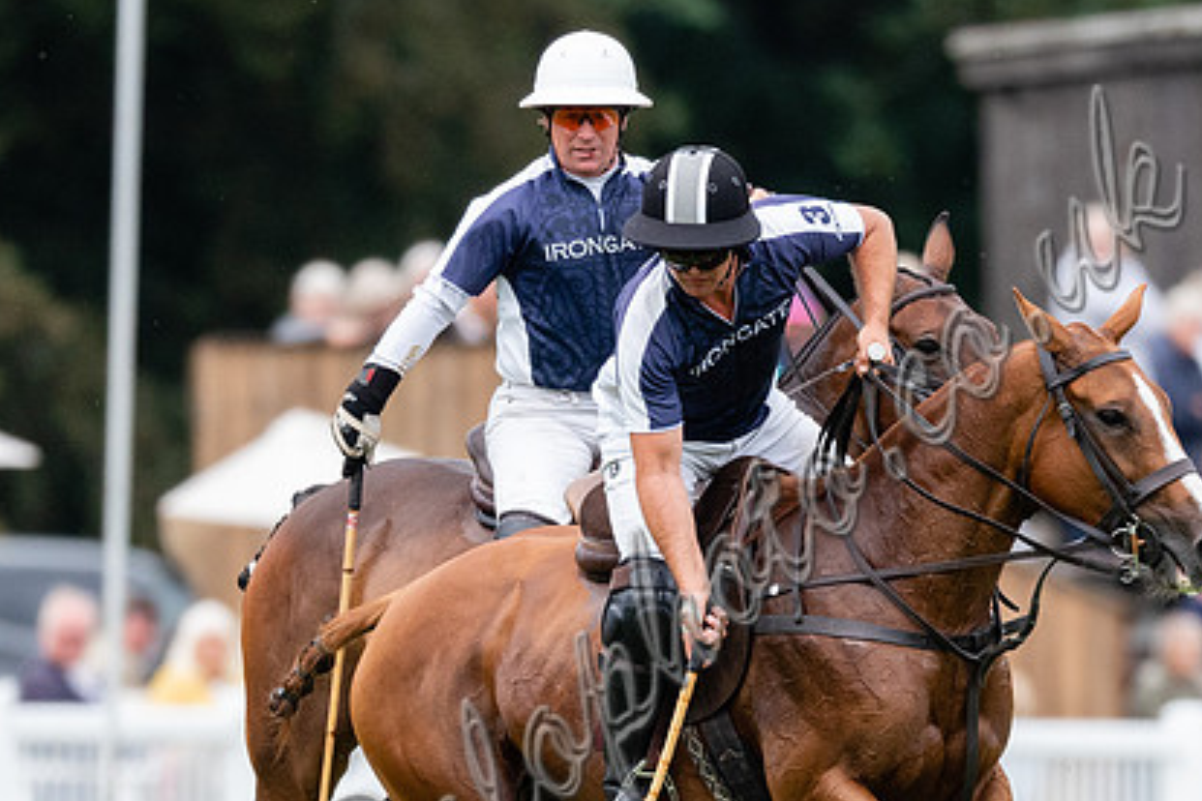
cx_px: 546
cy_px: 622
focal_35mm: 1262
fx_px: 42133
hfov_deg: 1.6
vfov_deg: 1.1
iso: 1250
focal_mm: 500
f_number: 4
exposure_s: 1/2500
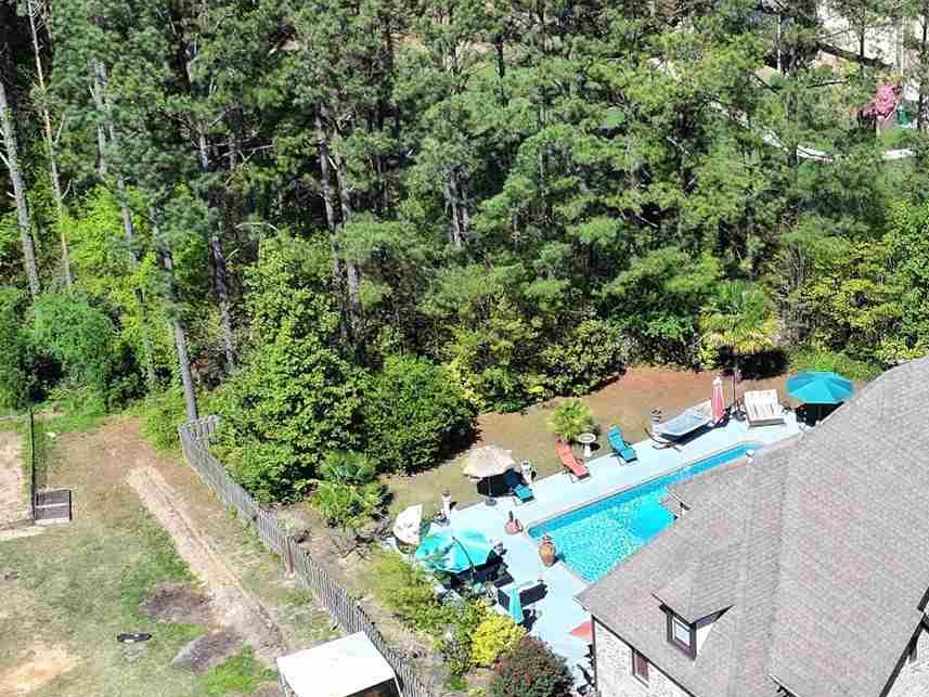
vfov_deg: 17.1
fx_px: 2308
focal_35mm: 86
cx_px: 815
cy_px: 500
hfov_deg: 22.3
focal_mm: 12.29
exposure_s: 1/1250
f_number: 2.8
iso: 100
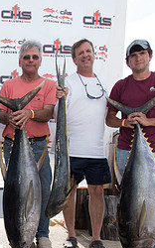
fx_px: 304
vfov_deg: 42.9
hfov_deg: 25.7
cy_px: 189
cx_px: -29
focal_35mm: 45
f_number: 5.6
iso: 250
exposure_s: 1/500
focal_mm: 19
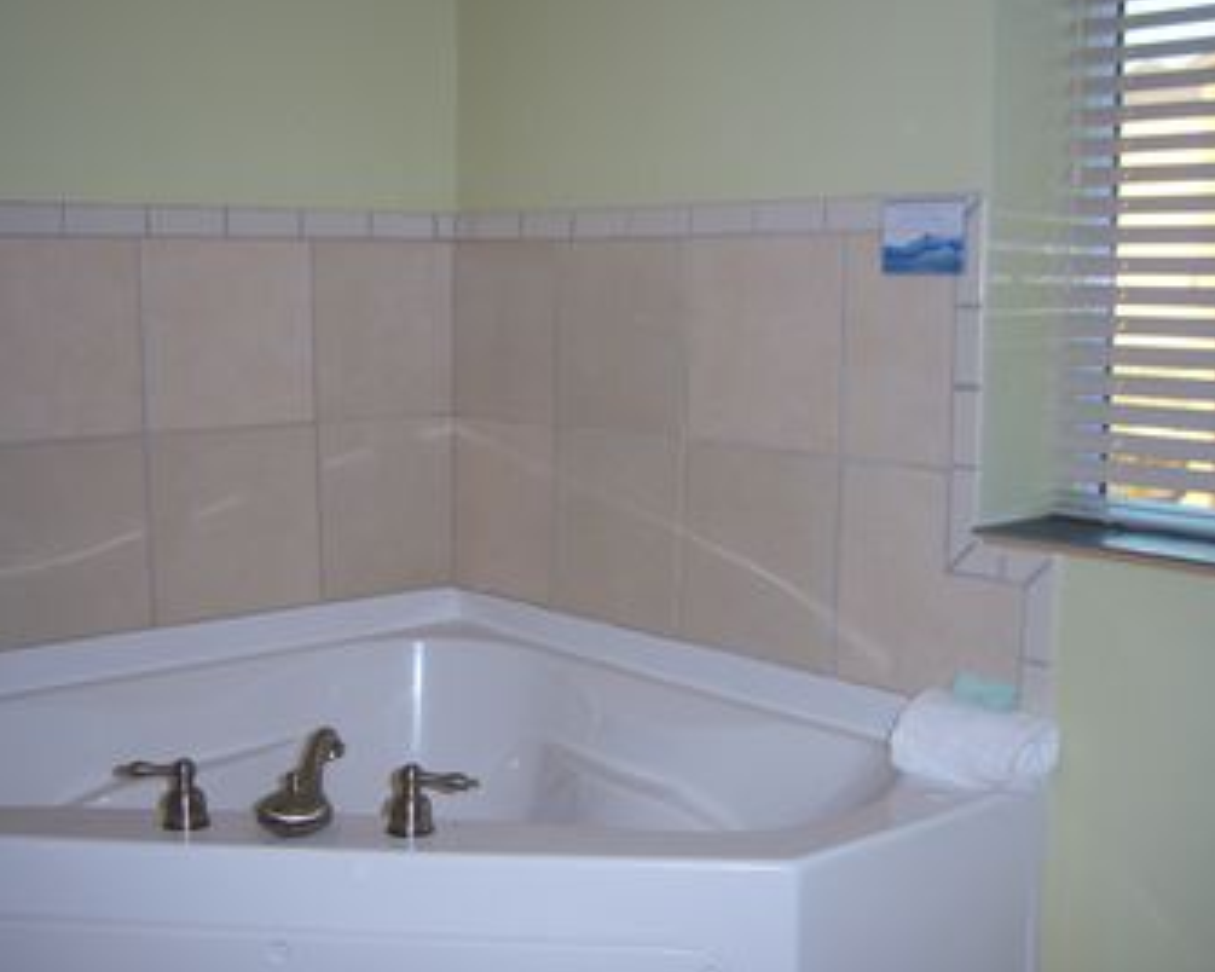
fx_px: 1618
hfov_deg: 41.1
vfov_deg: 33.4
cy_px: 490
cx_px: 577
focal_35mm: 45
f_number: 2.8
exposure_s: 1/60
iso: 80
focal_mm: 8.9
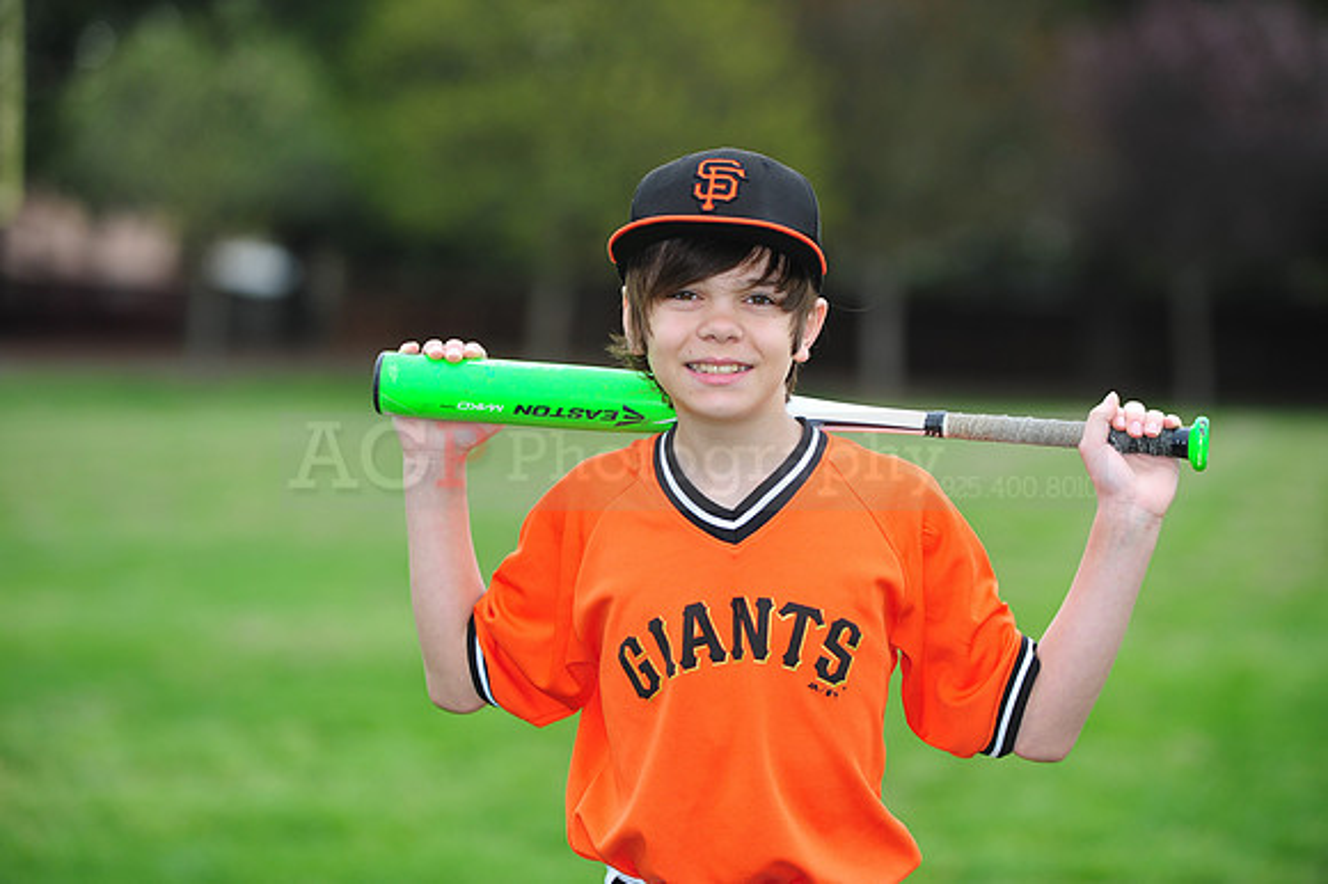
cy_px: 442
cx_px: 664
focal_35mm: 175
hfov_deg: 11.8
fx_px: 6452
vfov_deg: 7.8
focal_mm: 175
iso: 400
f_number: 4.5
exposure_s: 1/500
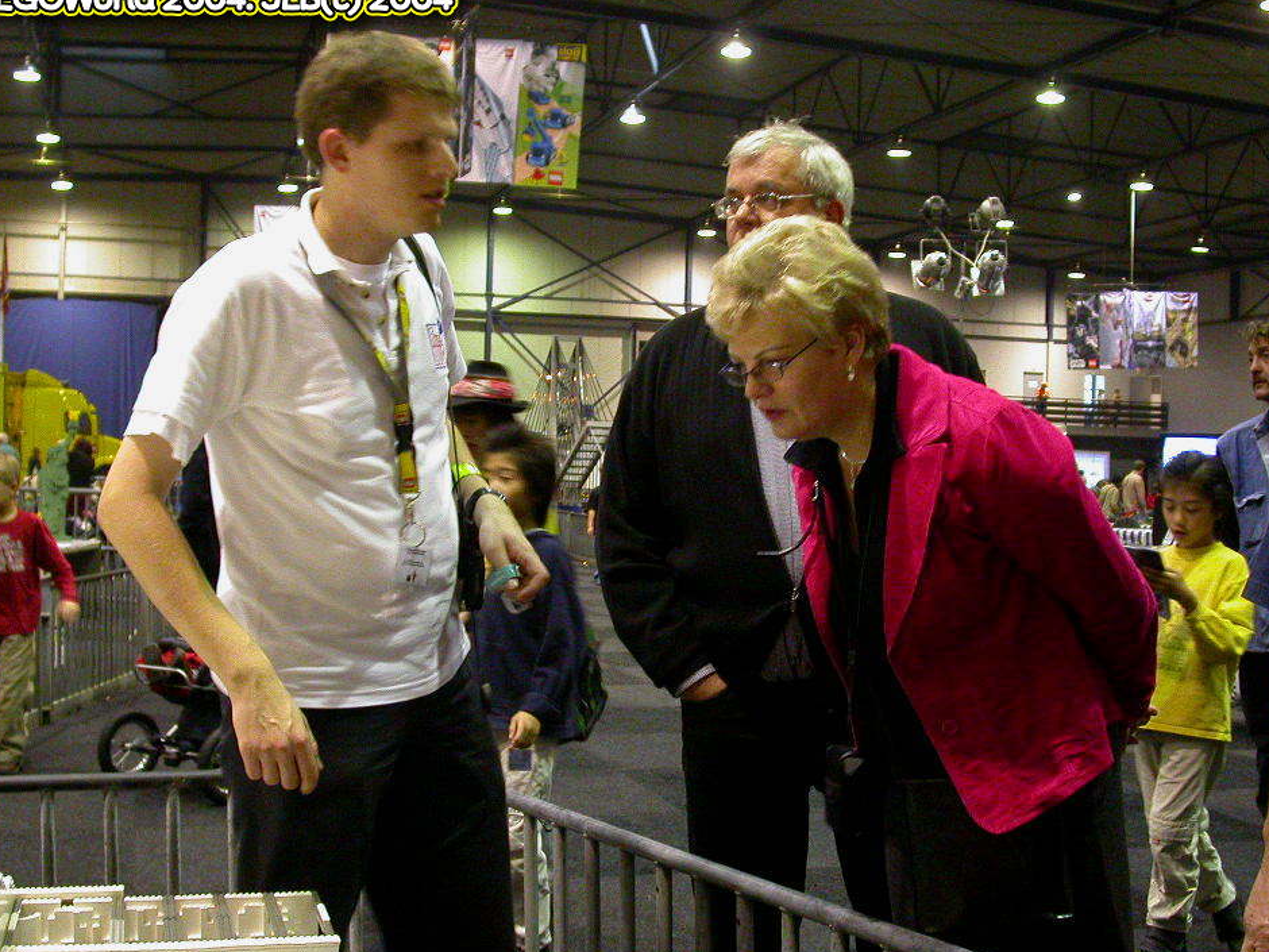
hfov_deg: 38.9
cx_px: 653
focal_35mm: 49
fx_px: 1796
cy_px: 493
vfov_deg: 29.7
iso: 400
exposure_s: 1/30
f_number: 2.7
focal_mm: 9.3
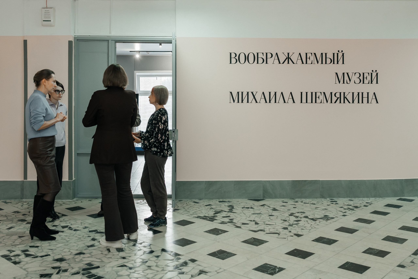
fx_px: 417
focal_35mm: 36
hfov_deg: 53.2
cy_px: 108
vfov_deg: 36.8
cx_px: 205
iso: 2000
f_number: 2.8
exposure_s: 1/320
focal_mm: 24
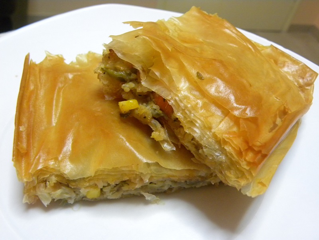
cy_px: 120
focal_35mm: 33
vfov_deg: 42.9
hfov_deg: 55.4
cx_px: 160
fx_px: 304
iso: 400
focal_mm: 5.9
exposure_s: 1/23
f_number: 2.8
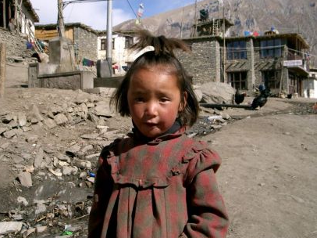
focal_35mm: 41
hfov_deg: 45.8
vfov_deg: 35.1
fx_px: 375
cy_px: 119
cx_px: 151
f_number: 4.8
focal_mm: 8
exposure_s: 1/800
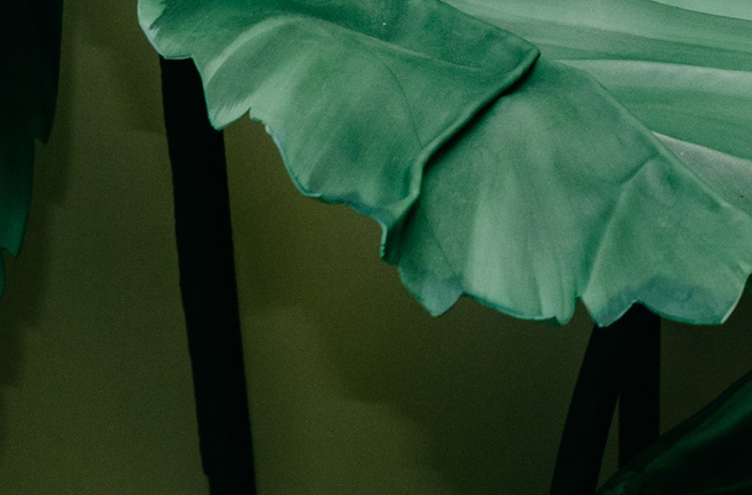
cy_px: -200
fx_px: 3204
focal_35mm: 154
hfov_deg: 12.5
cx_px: 1238
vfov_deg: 8.7
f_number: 4
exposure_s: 1/160
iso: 320
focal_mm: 34
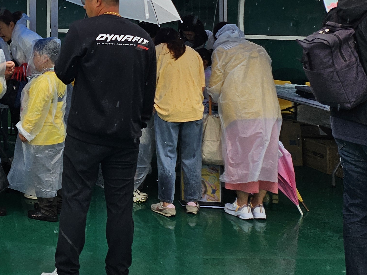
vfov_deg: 21.9
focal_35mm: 63
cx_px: -94
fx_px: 668
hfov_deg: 26.6
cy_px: -36
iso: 50
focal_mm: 5
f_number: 1.8
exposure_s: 1/952
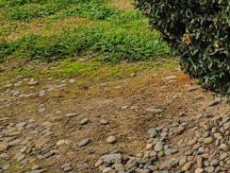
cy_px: -166
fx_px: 724
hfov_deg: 14.7
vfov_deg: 12.1
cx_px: 465
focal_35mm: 109
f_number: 8
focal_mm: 13
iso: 125
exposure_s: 1/320
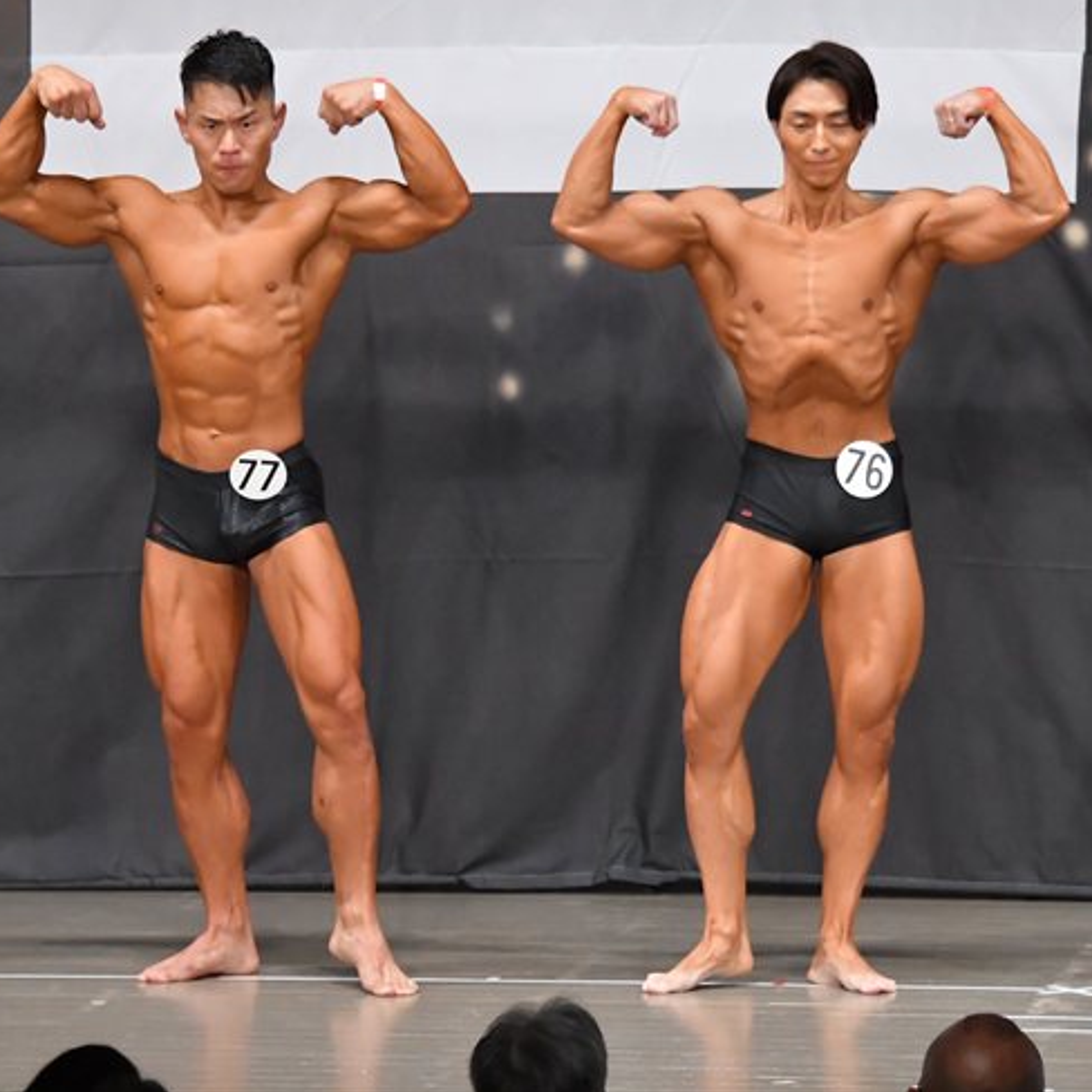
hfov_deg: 6.0
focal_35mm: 293
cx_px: 402
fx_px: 10457
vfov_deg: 6.0
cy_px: 517
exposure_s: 1/400
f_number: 5.6
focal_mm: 145
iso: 6400
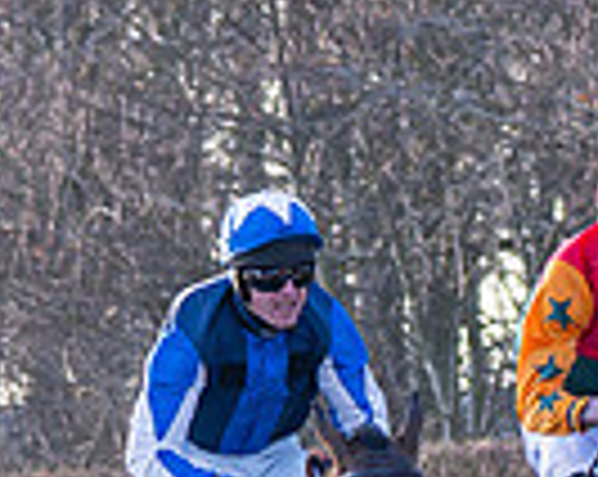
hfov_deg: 3.0
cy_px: 800
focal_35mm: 650
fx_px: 11487
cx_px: 1014
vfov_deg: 2.4
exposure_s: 1/2000
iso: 800
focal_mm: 58
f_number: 2.8
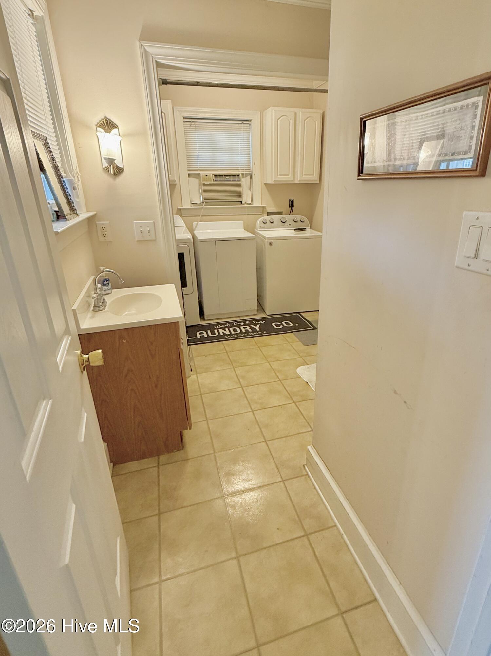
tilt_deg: -20.2
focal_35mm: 14
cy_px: 328
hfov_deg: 85.6
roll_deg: +0.5
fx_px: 265
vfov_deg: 102.1
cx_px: 246
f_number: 2.2
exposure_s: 1/60
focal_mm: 2.22
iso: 250
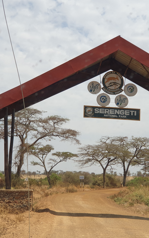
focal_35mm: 77
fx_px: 500
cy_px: 124
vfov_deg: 26.8
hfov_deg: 16.9
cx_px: 100
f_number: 2.4
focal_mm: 6
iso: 100
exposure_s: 1/784
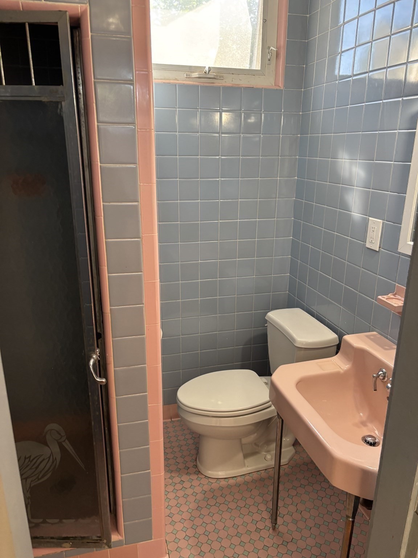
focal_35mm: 26
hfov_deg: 53.1
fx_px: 419
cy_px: 279
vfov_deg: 67.3
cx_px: 209
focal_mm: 5.96
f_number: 1.6
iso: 200
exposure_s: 1/60
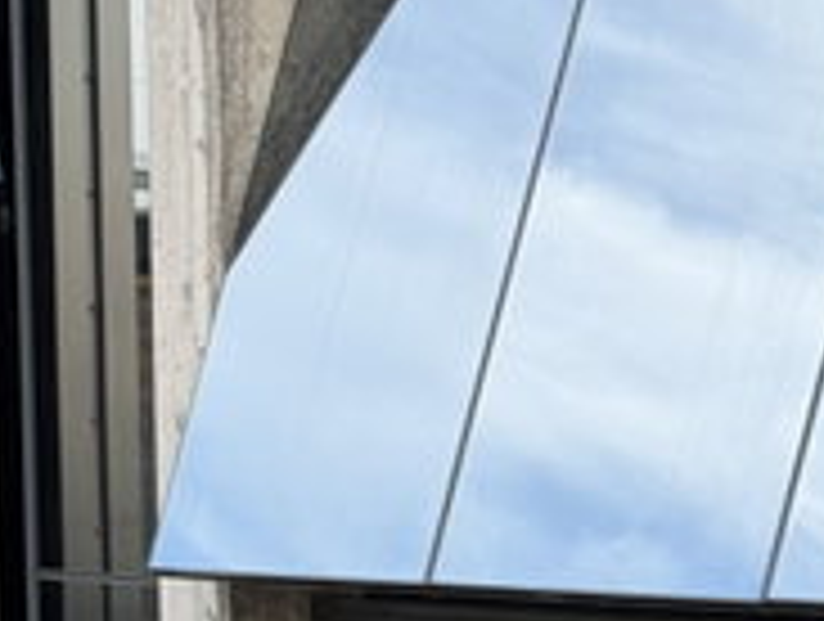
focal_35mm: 201
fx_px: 4794
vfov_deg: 7.2
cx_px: 383
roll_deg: +0.4
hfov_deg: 9.8
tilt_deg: -9.2
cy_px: 1138
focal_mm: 6.76
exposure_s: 1/1055
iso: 64
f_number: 1.78
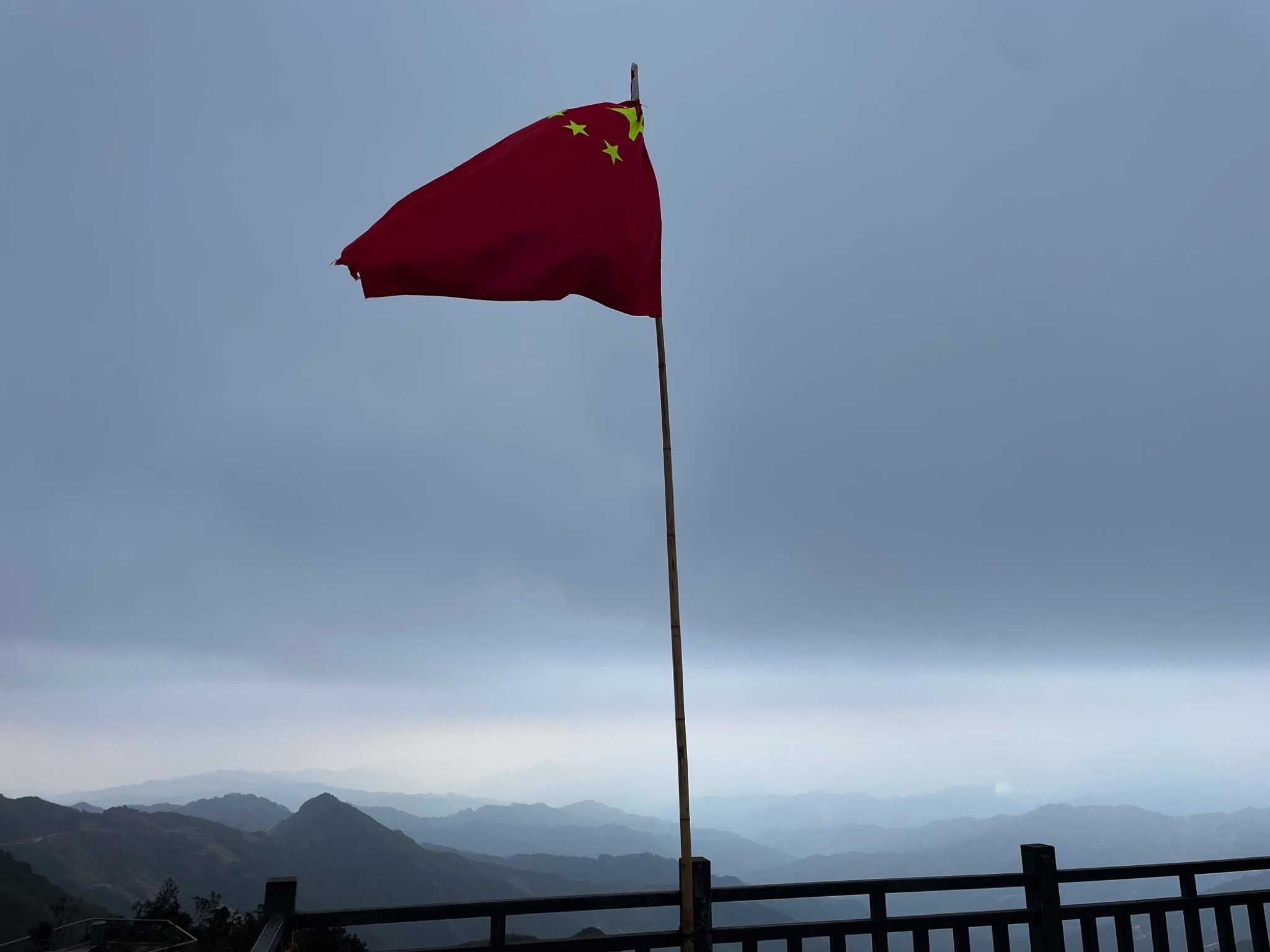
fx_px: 954
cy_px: 476
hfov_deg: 67.3
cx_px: 635
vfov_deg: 53.1
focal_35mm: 26
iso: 32
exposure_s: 1/2882
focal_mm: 4.2
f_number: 1.6
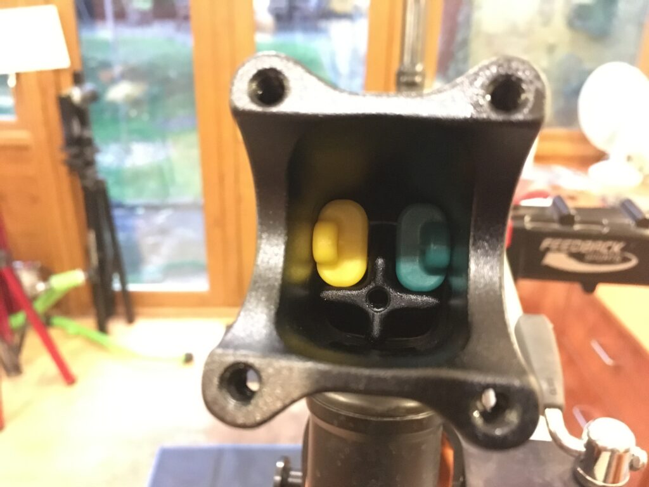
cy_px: 244
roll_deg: -2.0
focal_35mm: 29
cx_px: 324
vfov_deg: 48.2
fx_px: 544
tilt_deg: -25.8
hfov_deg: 61.7
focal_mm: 4.15
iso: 1250
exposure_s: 1/17
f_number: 2.2
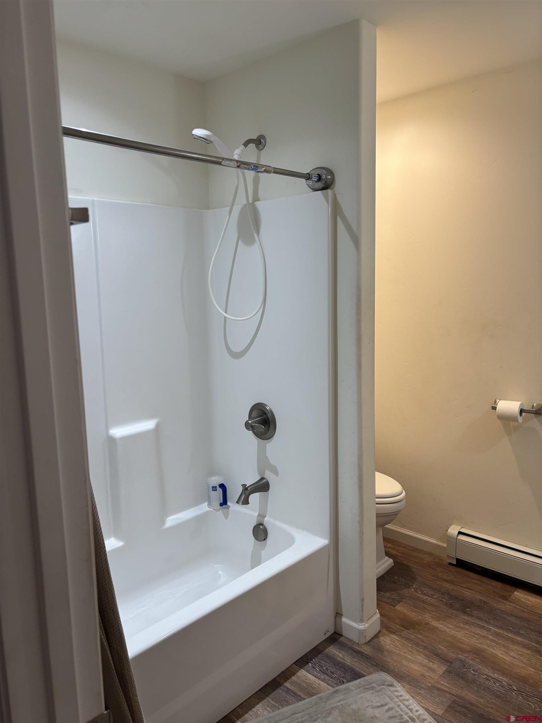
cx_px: 271
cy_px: 362
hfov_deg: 53.1
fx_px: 543
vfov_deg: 67.3
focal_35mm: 26
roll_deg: +0.4
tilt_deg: -7.4
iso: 80
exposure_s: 1/120
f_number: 1.6
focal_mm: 5.96
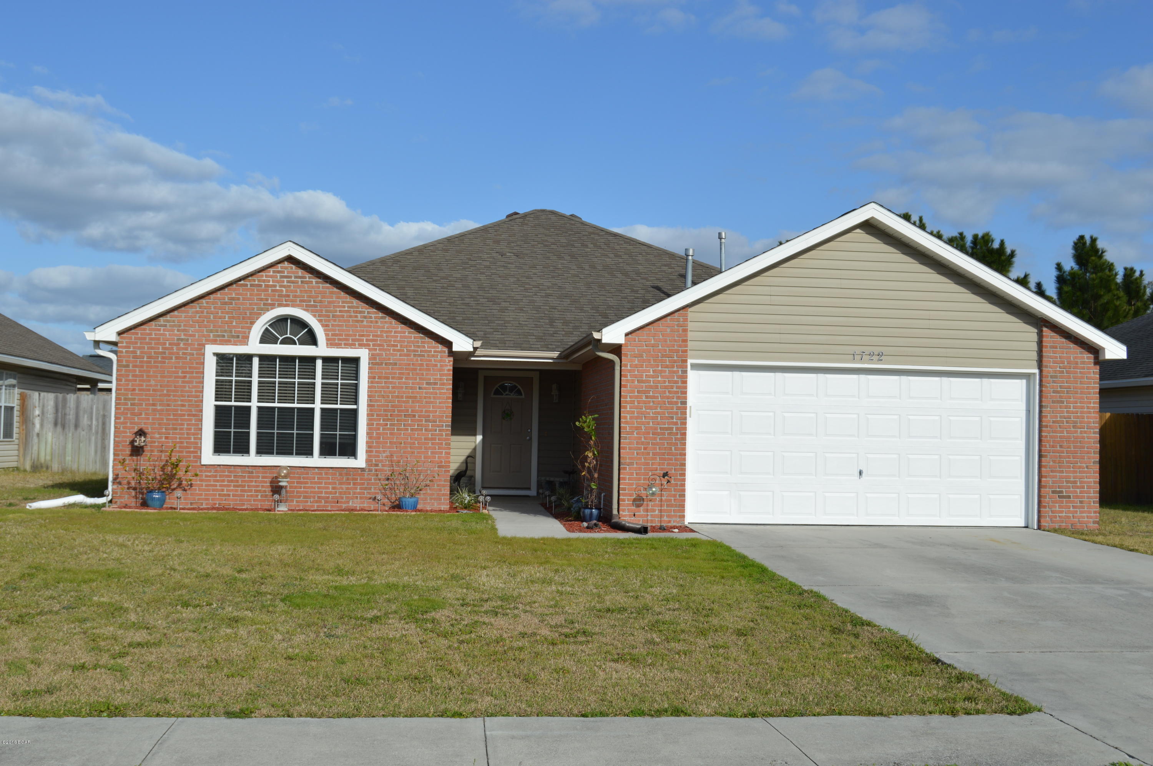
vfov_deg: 34.1
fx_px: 1248
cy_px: 383
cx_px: 576
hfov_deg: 49.6
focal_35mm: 39
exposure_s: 1/320
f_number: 9
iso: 100
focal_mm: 26
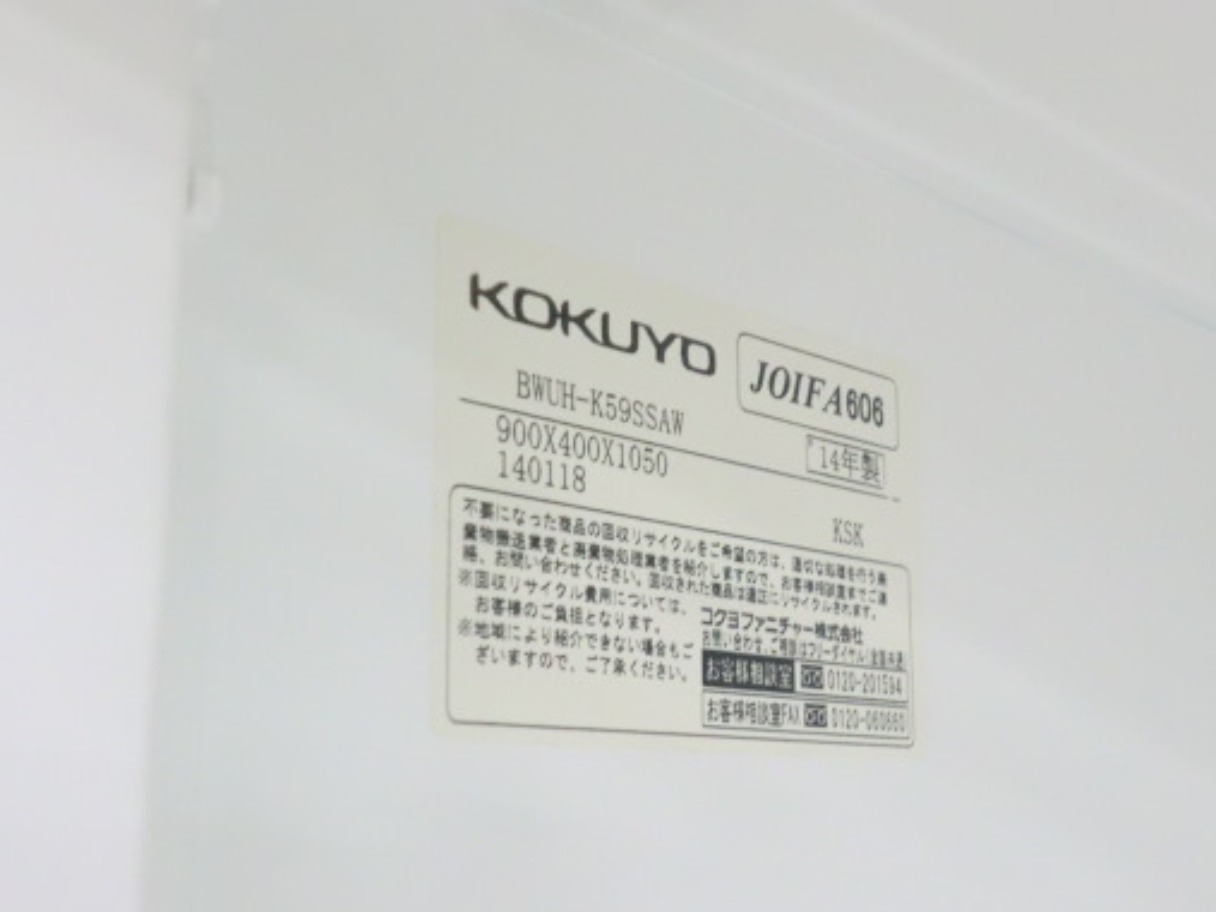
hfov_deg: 39.6
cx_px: 703
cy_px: 554
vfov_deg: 30.2
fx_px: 1686
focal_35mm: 48
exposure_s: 1/15
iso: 800
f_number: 3.9
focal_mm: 6.9
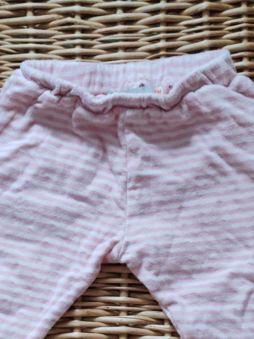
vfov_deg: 20.7
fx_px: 920
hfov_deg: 15.7
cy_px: 252
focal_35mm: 94
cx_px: 117
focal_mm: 6.12
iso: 3200
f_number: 1.9
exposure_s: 1/100
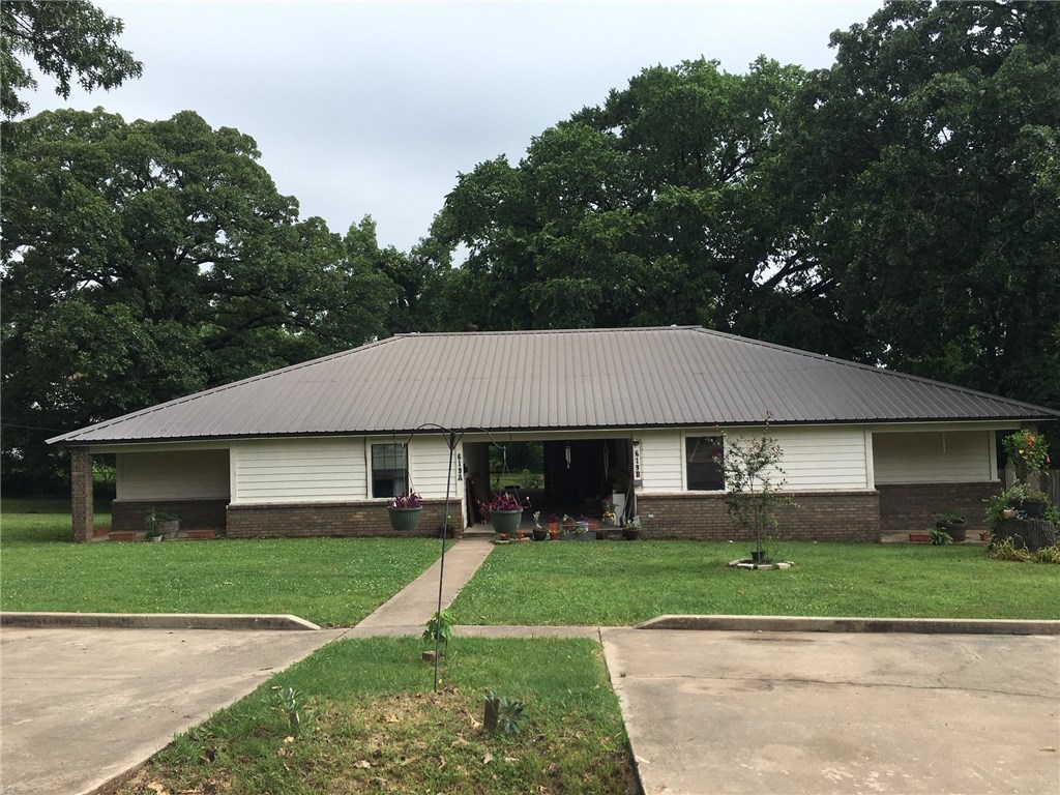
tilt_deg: +4.0
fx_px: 888
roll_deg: +1.5
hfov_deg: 61.7
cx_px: 530
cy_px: 398
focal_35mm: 29
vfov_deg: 48.2
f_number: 2.2
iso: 25
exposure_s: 1/1148
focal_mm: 4.15
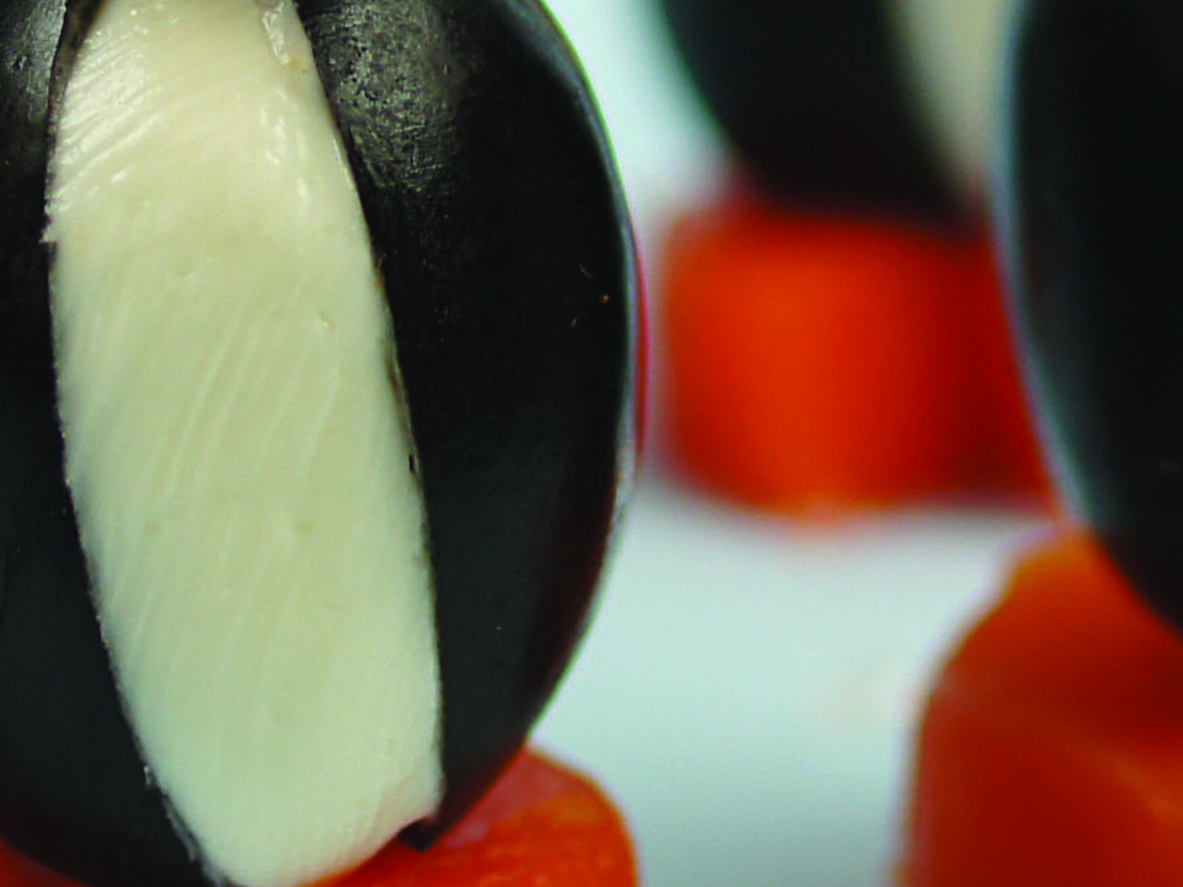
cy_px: 69
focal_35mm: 239
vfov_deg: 6.2
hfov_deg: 8.3
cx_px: 469
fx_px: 8168
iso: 100
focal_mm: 30
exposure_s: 1/400
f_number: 4
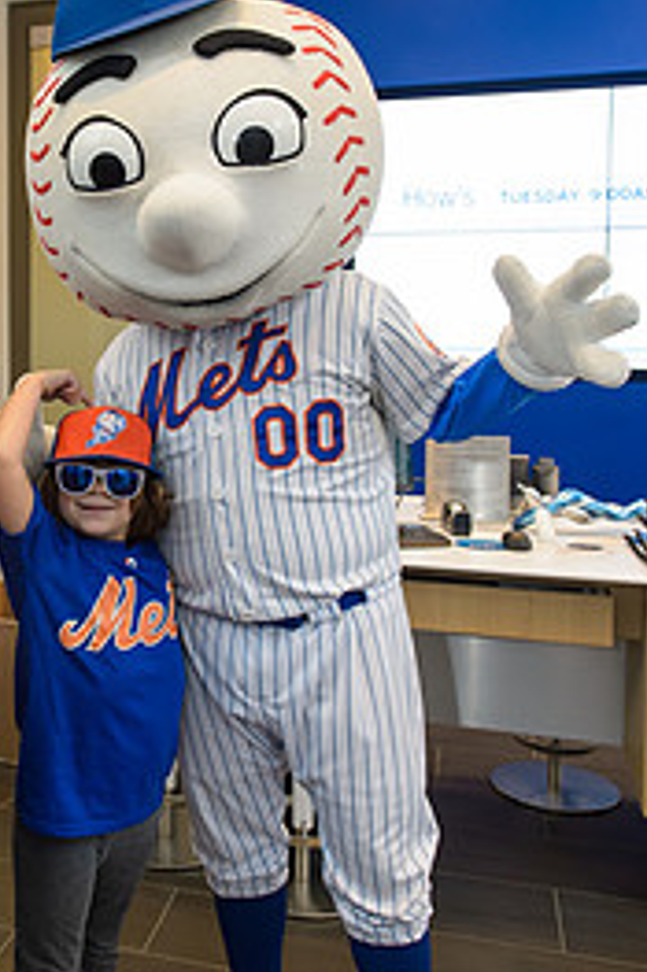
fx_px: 1107
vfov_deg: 47.1
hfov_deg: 31.5
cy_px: 384
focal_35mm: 41
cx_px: 105
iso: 800
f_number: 3.5
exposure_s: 1/100
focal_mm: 24
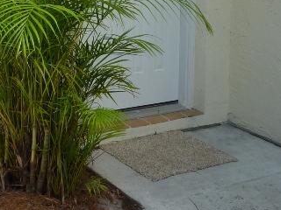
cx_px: 40
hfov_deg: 27.0
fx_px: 568
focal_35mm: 70
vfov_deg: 19.7
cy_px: -47
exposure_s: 1/160
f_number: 4
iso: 80
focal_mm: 4.1
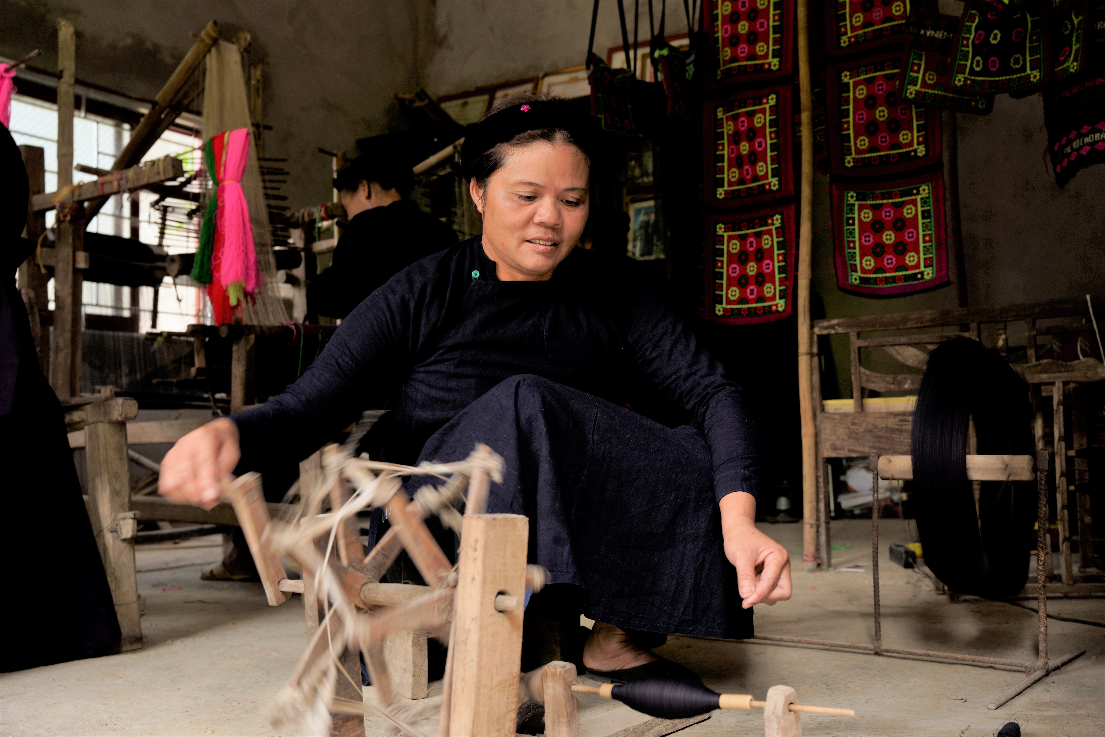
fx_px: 1126
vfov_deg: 36.2
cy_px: 368
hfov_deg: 52.3
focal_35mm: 37
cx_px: 552
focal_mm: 36.7
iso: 100
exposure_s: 1/50
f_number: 5
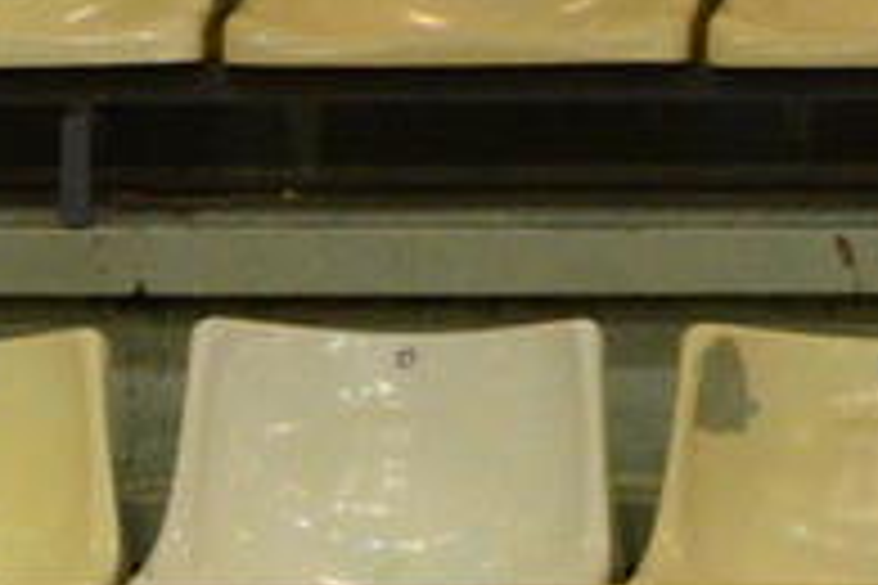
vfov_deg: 1.1
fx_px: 31776
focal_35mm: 1303
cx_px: -113
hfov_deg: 1.6
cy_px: 1442
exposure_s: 1/500
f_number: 5
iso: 5000
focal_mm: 170
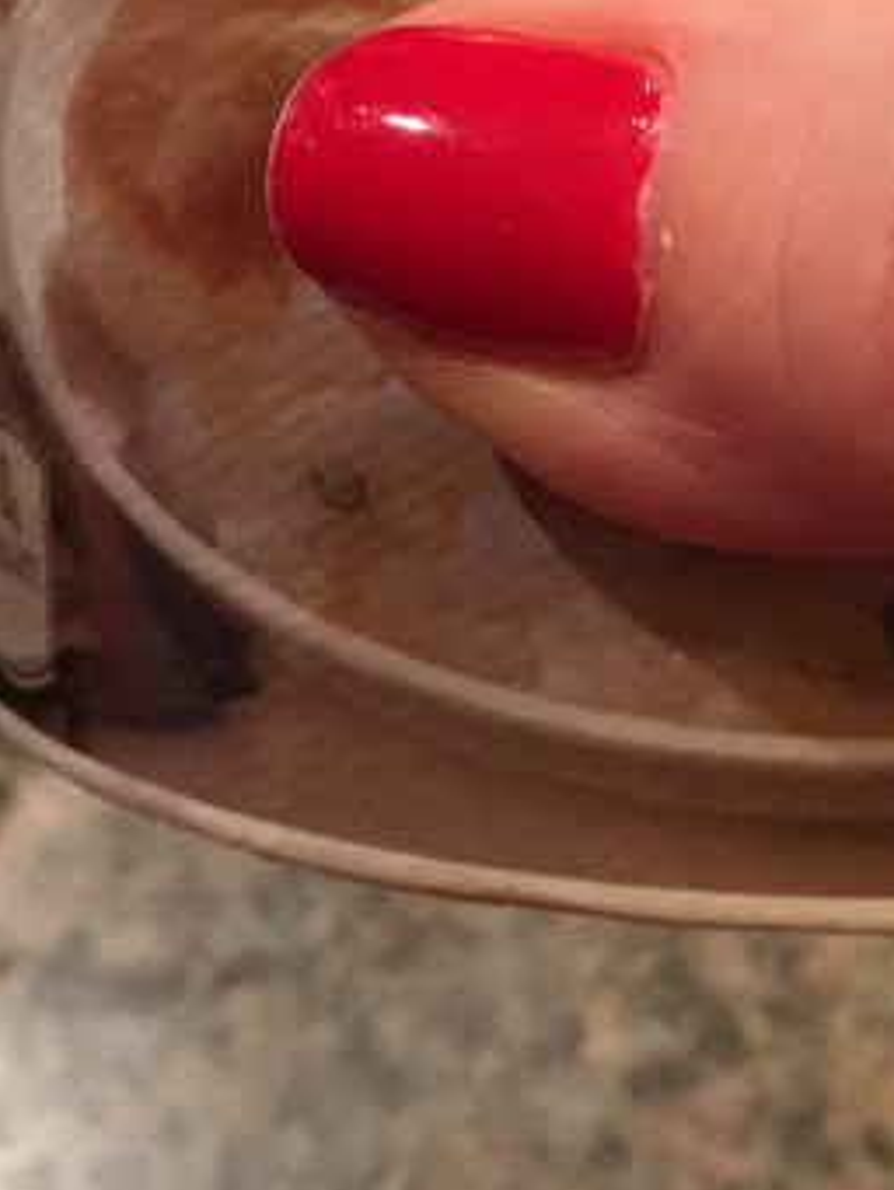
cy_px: 325
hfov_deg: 16.6
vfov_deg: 22.3
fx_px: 2994
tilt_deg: -58.5
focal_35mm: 87
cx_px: 939
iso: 160
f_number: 2.2
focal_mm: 4.15
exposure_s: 1/30
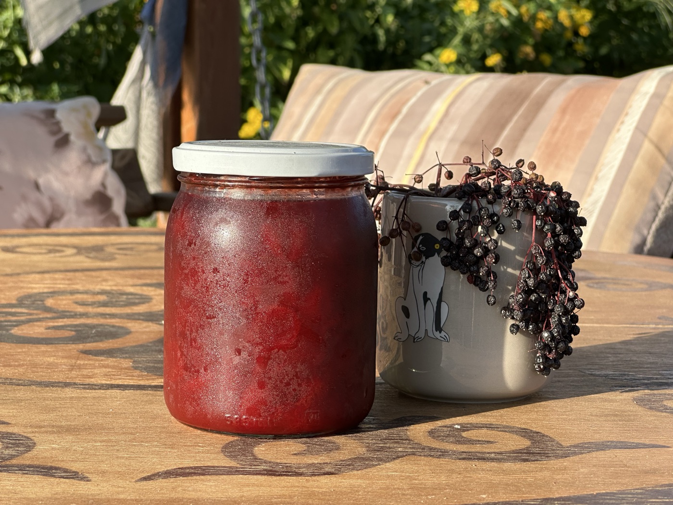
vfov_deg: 19.1
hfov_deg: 25.3
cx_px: 336
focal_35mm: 77
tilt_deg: -6.4
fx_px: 1497
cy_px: 252
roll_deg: -1.6
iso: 32
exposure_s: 1/305
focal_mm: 9
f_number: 2.8
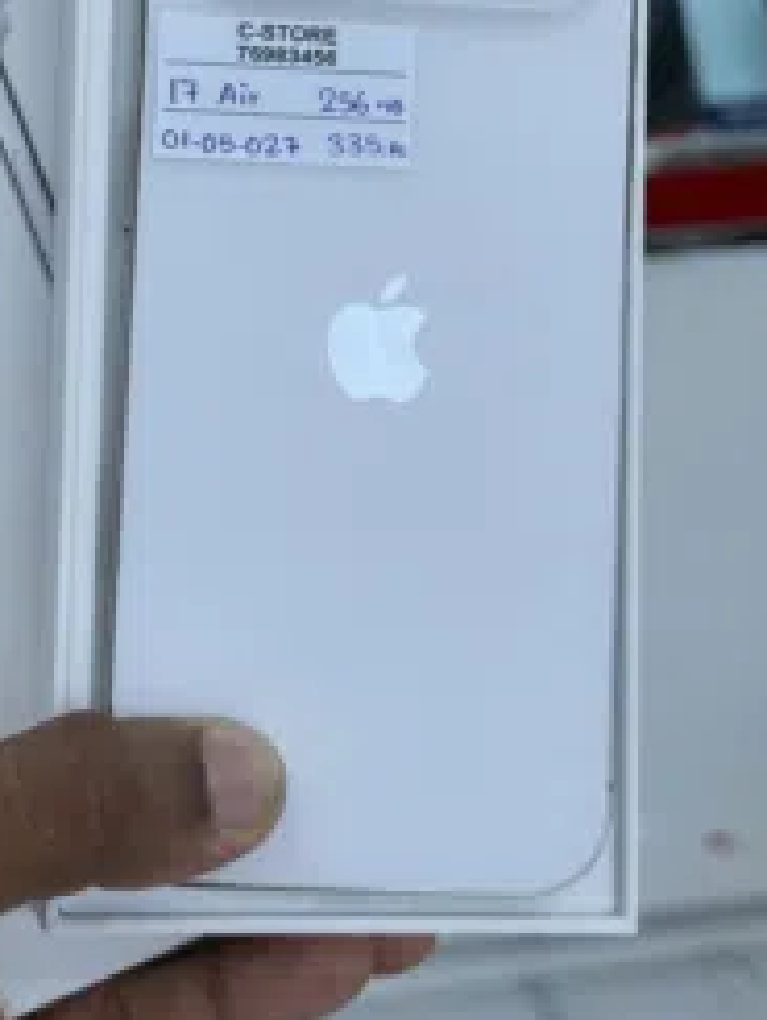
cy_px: 232
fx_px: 2300
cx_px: 178
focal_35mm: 78
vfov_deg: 24.7
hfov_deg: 18.8
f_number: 1.78
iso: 64
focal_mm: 6.76
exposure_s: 1/975
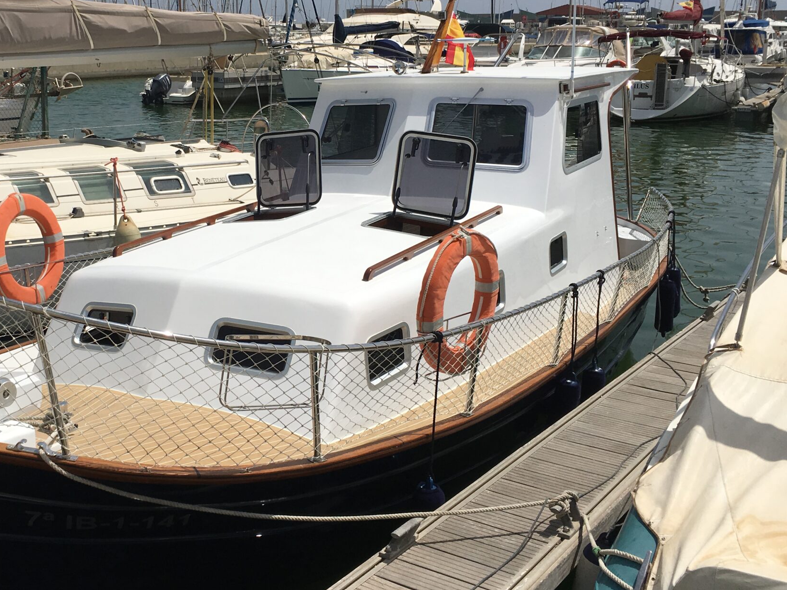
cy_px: 232
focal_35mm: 45
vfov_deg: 32.1
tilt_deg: -9.4
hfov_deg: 41.5
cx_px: 261
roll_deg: +0.5
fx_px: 1023
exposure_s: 1/4274
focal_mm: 4.15
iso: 25
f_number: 2.2
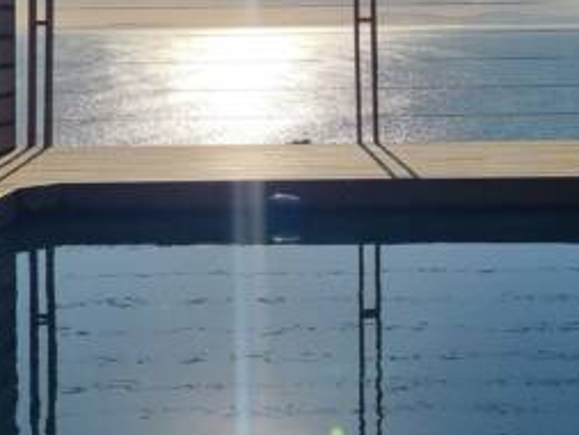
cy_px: -2
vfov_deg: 18.2
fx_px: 1322
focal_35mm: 79
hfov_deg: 24.7
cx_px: 300
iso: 50
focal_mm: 5.4
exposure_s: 1/18304
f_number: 1.8
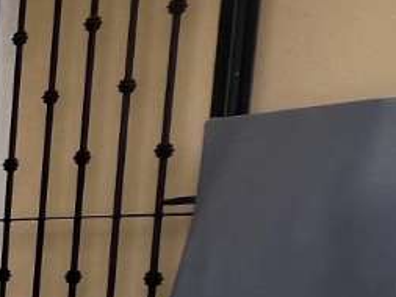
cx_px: -676
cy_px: 349
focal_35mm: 77
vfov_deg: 18.2
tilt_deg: -6.4
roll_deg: +0.0
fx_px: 881
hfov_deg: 13.1
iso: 32
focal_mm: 1.57
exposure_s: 1/302
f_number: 1.8
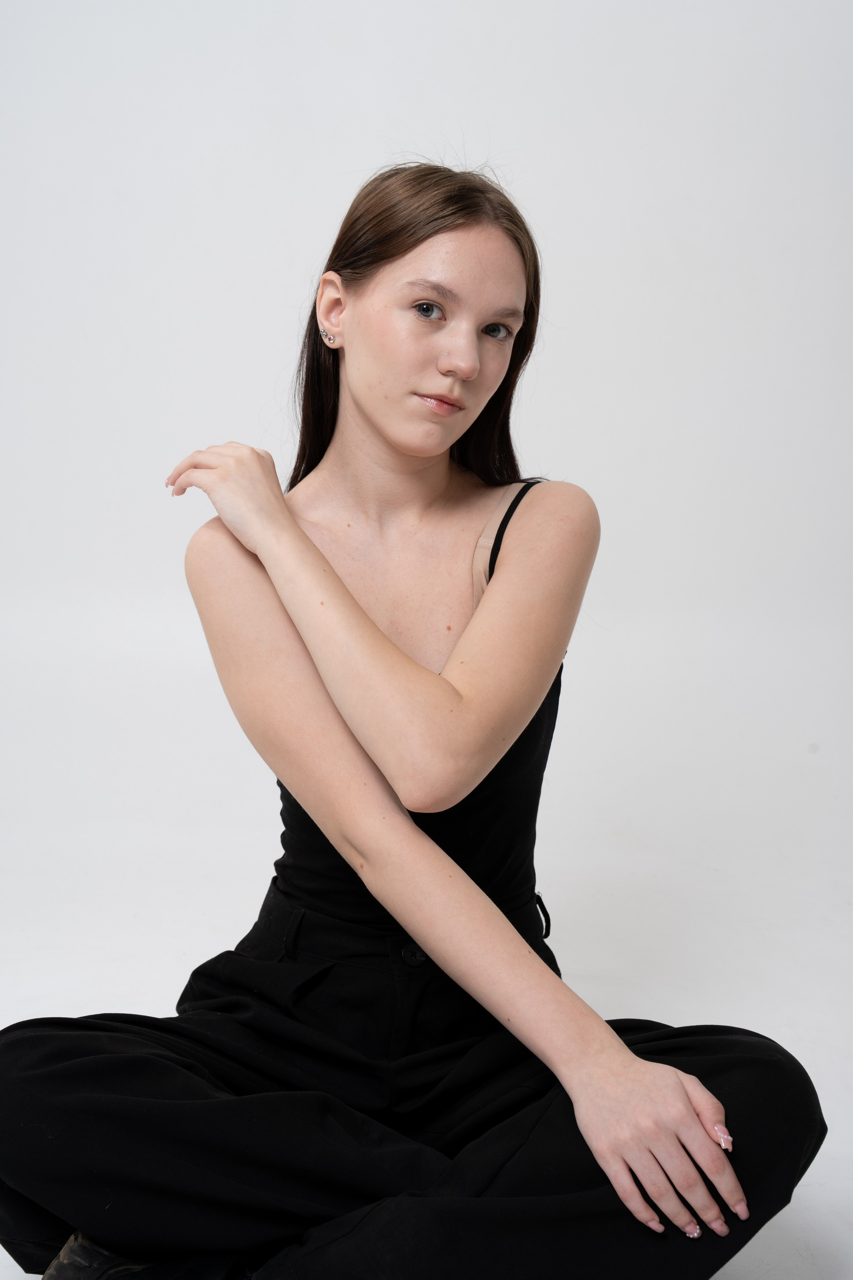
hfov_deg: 27.0
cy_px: 640
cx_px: 426
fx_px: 1777
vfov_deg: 39.6
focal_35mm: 50
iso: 100
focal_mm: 50
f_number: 9
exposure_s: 1/160
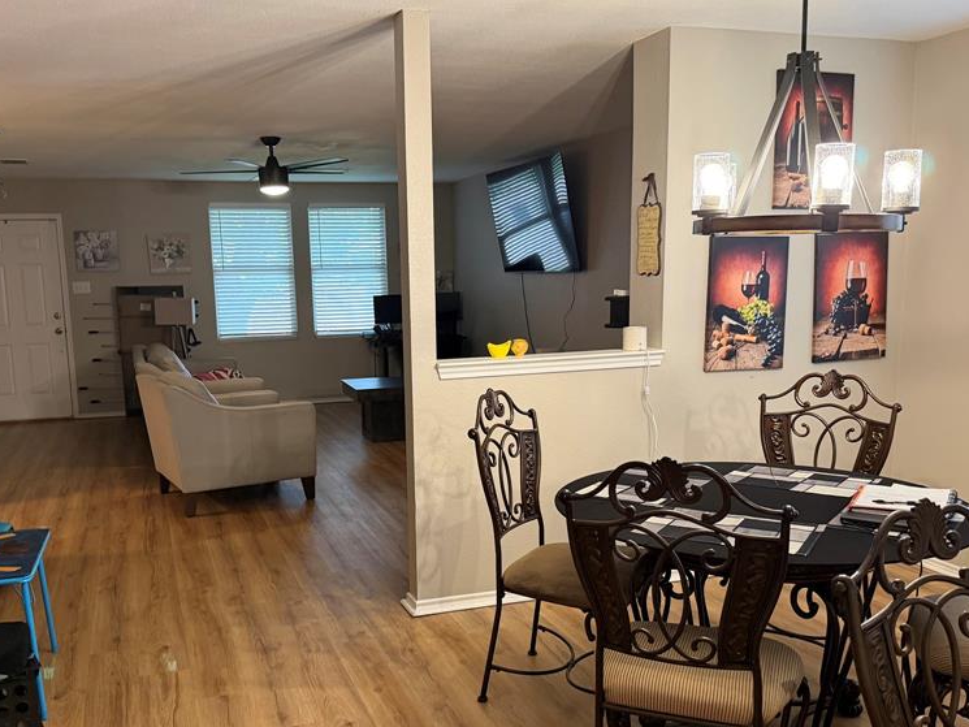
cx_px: 442
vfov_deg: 42.9
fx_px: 924
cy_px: 415
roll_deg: +1.5
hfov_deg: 55.3
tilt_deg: -9.2
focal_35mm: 33
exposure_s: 1/60
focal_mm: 6.76
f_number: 1.78
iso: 400
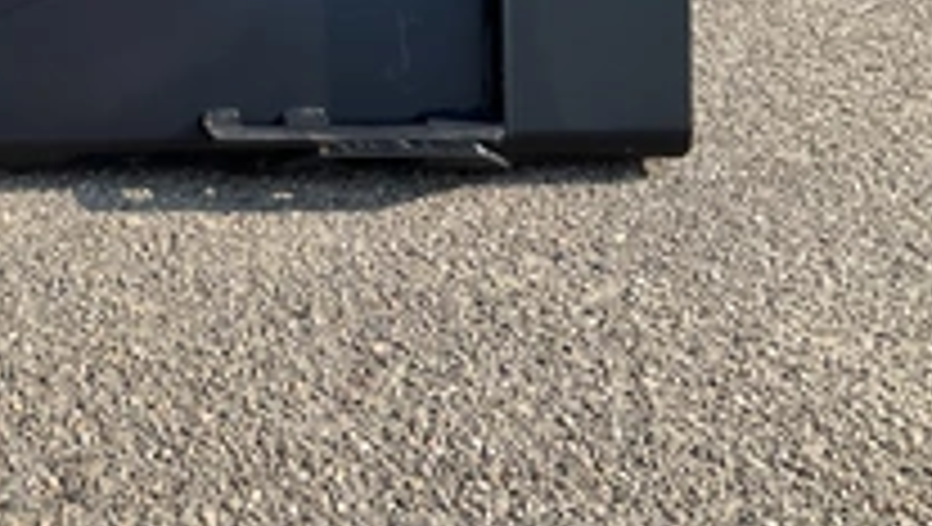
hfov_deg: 32.2
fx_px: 1509
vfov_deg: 19.1
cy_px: -36
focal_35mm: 61
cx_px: 50
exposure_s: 1/898
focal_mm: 3
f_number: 1.8
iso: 25
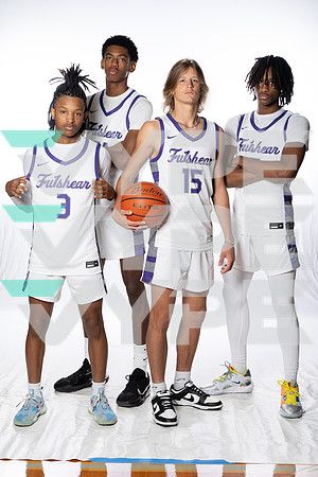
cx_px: 159
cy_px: 238
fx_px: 861
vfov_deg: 31.0
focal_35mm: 65
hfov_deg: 20.9
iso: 800
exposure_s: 1/250
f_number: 8
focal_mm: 65
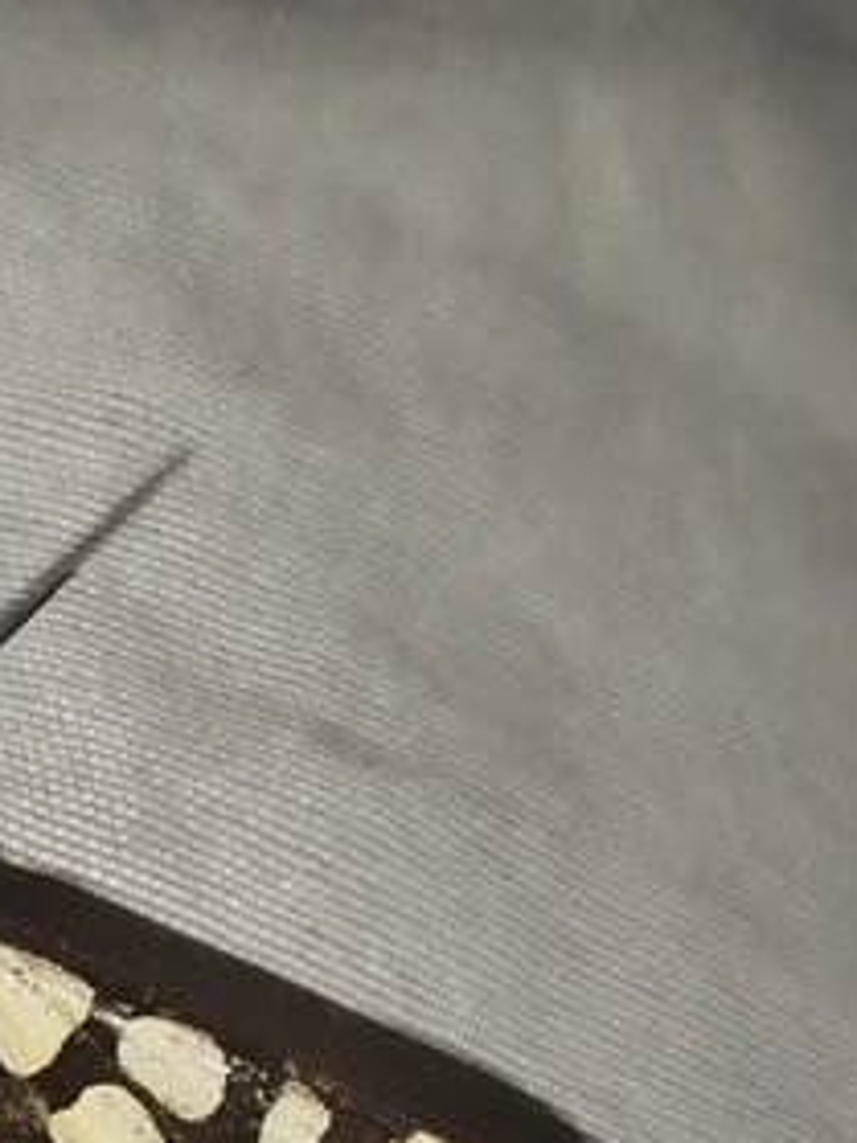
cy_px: 1180
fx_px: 3634
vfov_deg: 17.4
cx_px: -103
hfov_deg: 13.2
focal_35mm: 110
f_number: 1.7
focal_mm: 5.31
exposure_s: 1/50
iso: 125
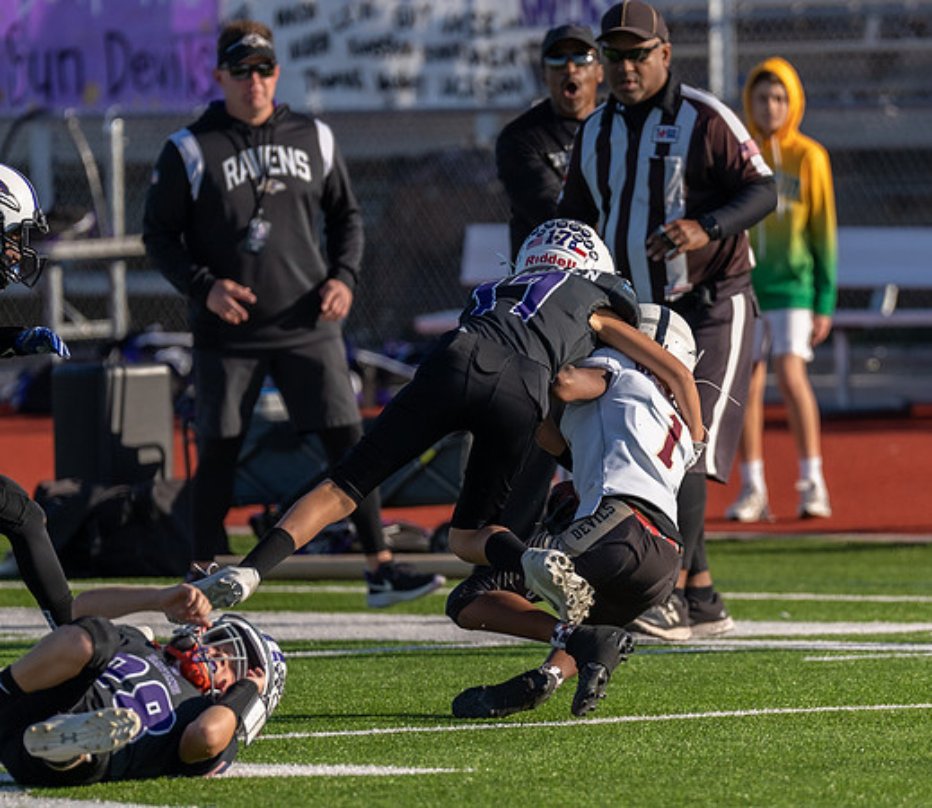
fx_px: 14777
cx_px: 650
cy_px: 435
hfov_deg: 3.6
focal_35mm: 518
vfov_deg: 3.1
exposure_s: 1/3200
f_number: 2.8
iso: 160
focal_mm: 200
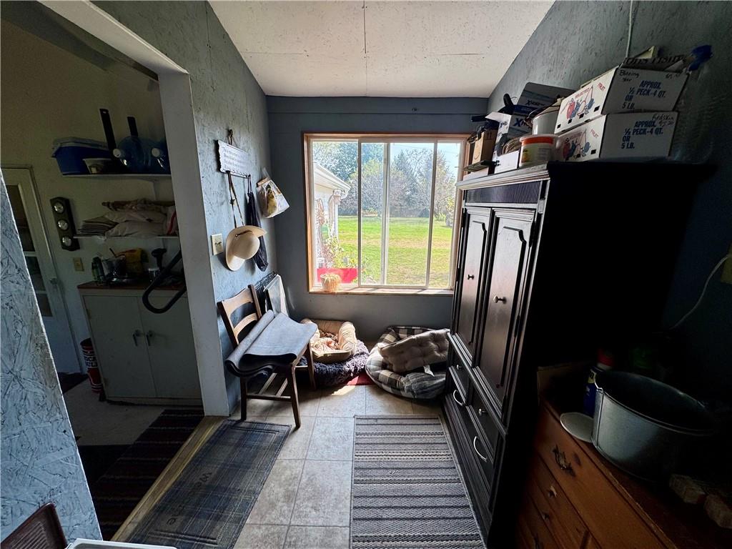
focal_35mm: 14
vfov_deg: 85.7
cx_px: 366
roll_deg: -0.7
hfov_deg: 102.1
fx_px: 296
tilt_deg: -14.7
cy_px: 274
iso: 40
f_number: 2.2
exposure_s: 1/219
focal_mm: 2.22
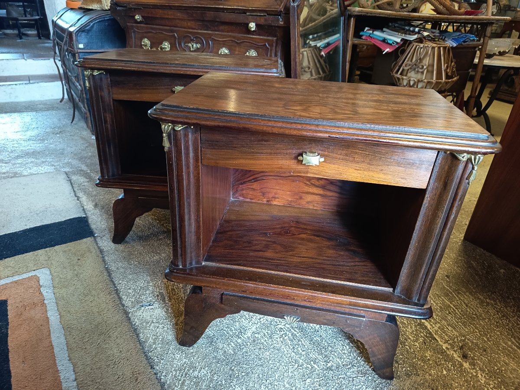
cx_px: 260
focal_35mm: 24
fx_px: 361
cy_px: 195
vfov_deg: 56.8
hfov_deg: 71.6
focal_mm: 5.27
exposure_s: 1/20
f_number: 1.7
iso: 1375
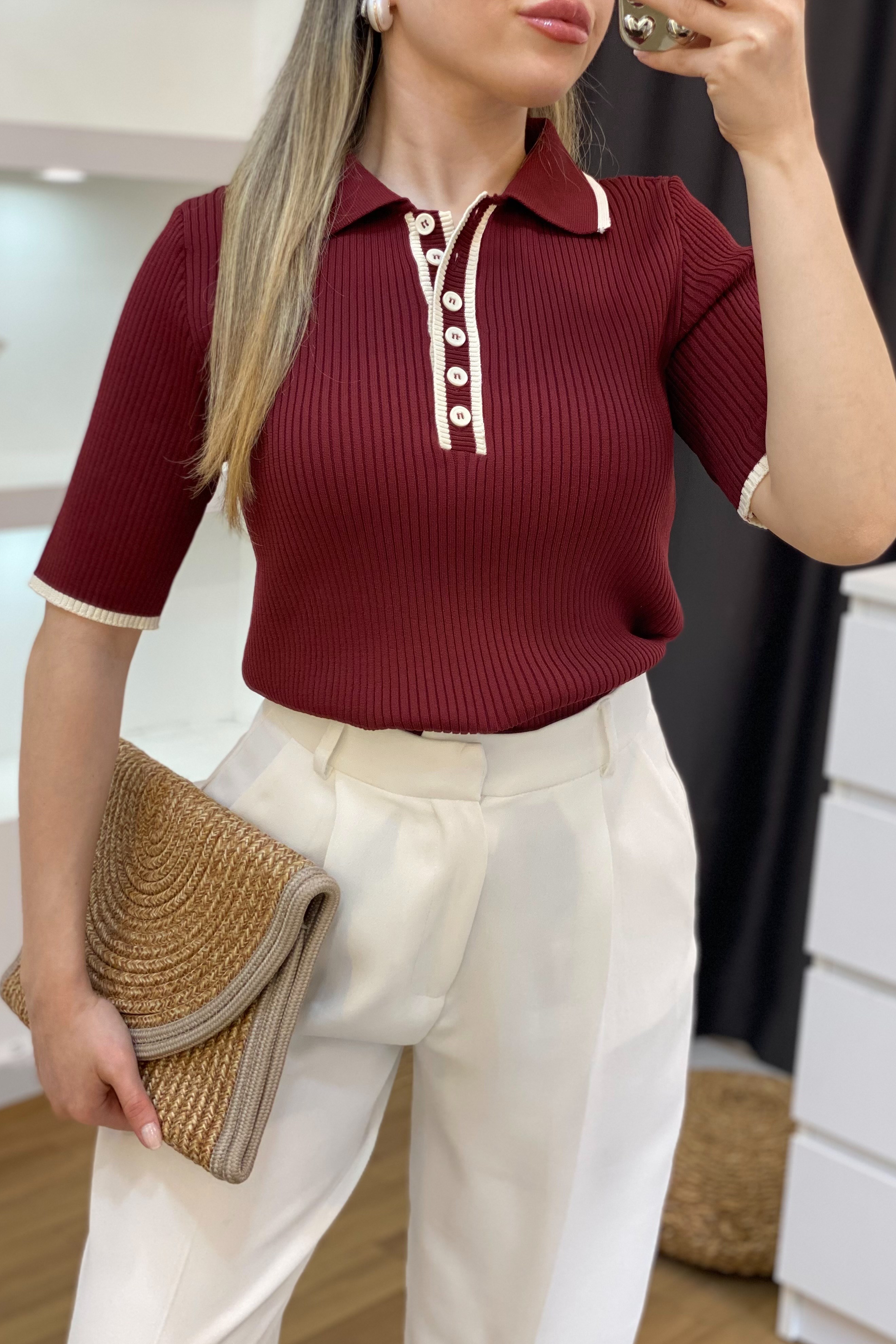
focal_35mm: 55
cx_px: 470
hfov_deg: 24.6
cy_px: 678
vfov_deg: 36.2
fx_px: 2053
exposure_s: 1/100
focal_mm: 6
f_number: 2
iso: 100
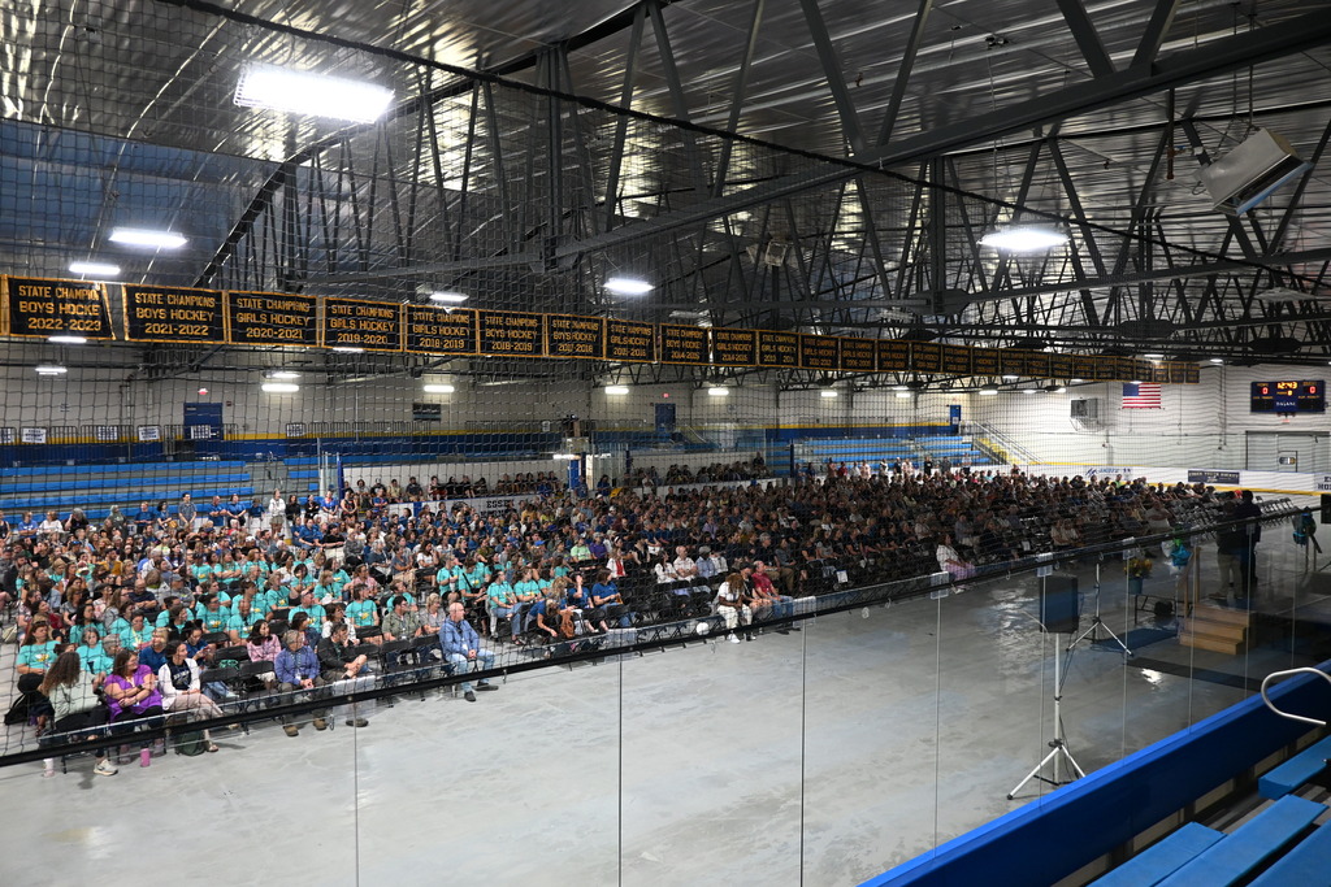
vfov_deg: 53.1
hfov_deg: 73.7
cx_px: 666
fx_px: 887
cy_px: 444
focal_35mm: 24
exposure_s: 1/30
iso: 900
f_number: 4
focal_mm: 16
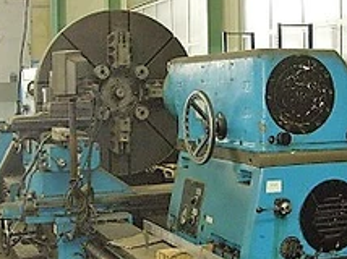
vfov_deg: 20.1
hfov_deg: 26.7
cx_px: 175
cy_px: 165
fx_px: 731
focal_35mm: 73
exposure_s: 1/45
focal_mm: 6.6
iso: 200
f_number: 3.5
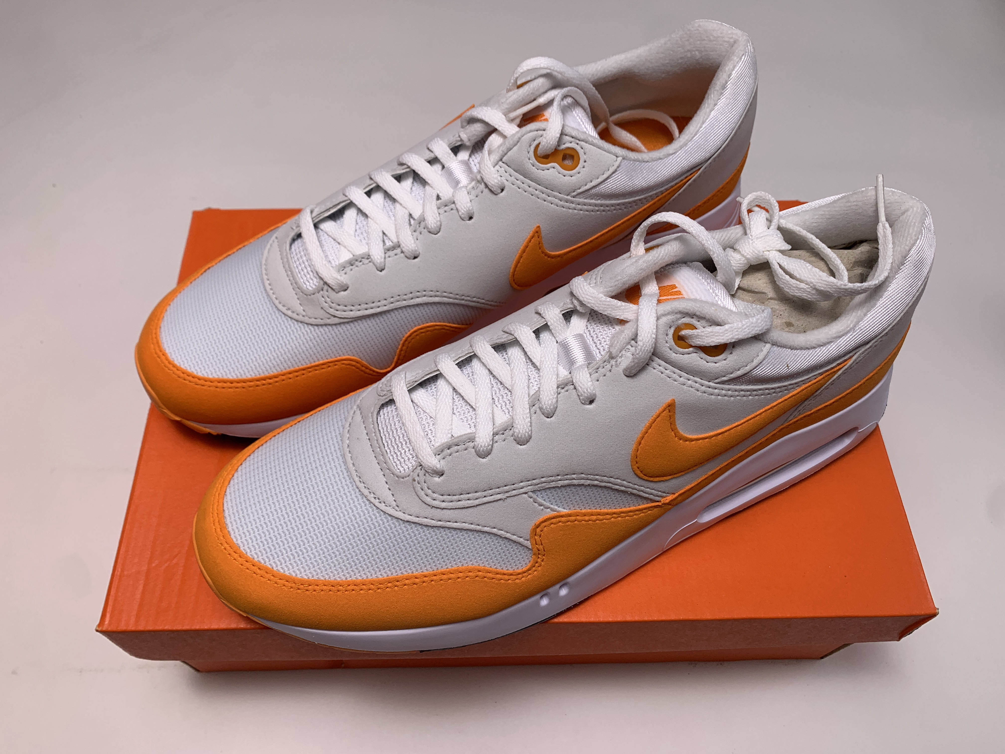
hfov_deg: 67.3
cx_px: 502
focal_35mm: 26
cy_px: 377
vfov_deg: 53.1
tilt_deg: -59.0
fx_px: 755
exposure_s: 1/515
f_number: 1.8
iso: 25
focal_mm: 4.25
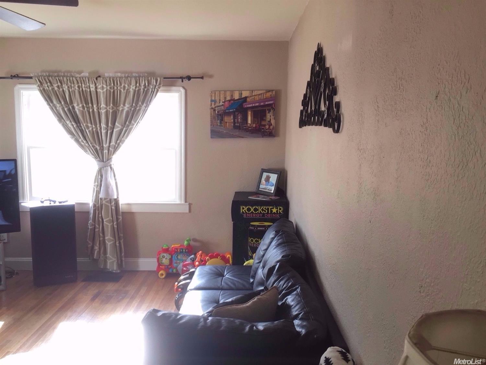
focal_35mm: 29
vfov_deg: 48.2
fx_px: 407
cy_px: 182
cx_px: 243
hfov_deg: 61.7
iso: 40
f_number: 2.2
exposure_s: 1/60
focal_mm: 4.15
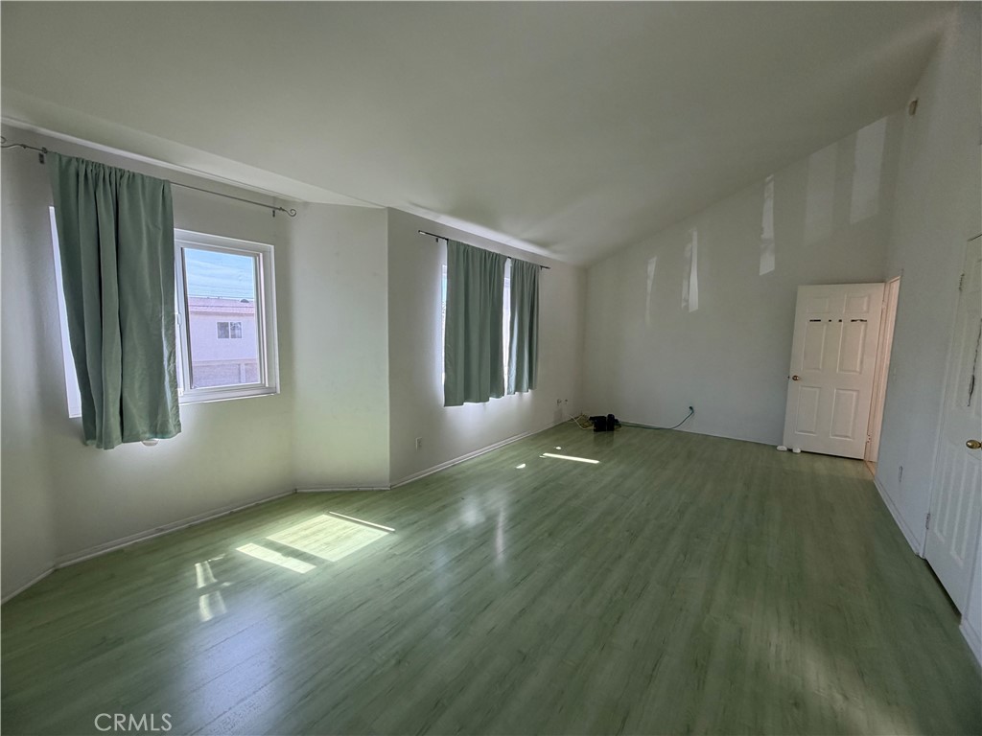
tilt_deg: -7.0
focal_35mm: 14
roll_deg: -1.3
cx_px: 491
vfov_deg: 85.7
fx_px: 397
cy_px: 368
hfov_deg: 102.1
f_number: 2.2
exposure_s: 1/121
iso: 160
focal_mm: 2.22
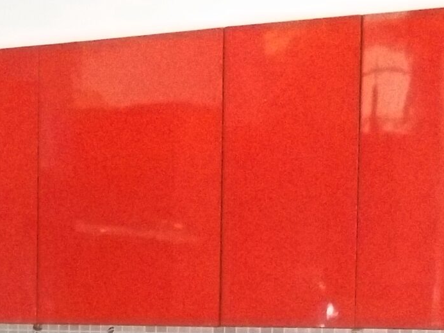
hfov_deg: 14.6
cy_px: 589
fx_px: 1706
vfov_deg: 10.5
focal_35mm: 133
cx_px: 8
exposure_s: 1/30
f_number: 3.1
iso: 320
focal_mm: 6.5
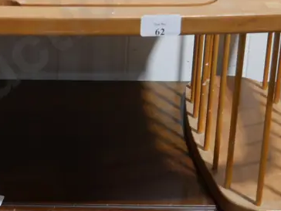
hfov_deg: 16.4
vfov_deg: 12.5
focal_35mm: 118
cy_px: 73
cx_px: 4
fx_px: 958
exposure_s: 1/60
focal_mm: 21
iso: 400
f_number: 4.6
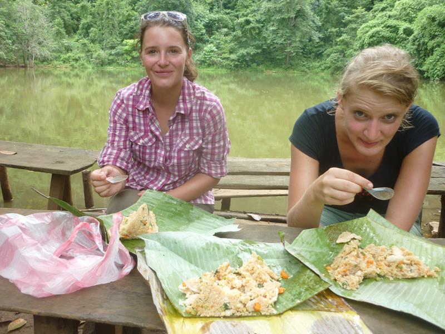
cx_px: 222
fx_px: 424
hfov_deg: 55.4
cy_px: 167
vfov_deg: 42.9
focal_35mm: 33
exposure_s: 1/100
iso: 80
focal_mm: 5.5
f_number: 2.8
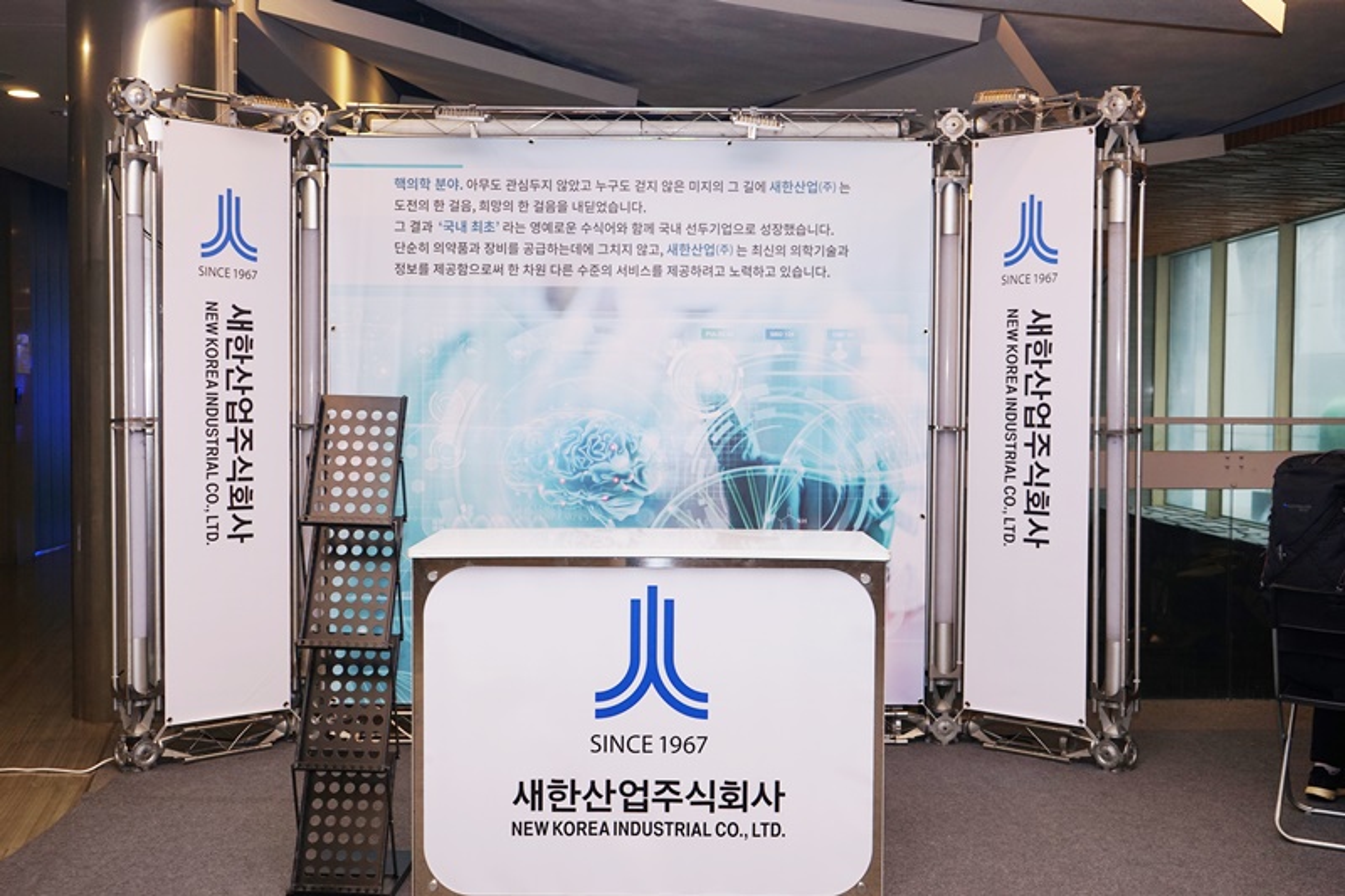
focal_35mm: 37
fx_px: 1382
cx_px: 672
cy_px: 448
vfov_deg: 35.9
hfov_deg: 51.9
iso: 400
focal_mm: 37
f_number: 6.3
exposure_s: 1/100
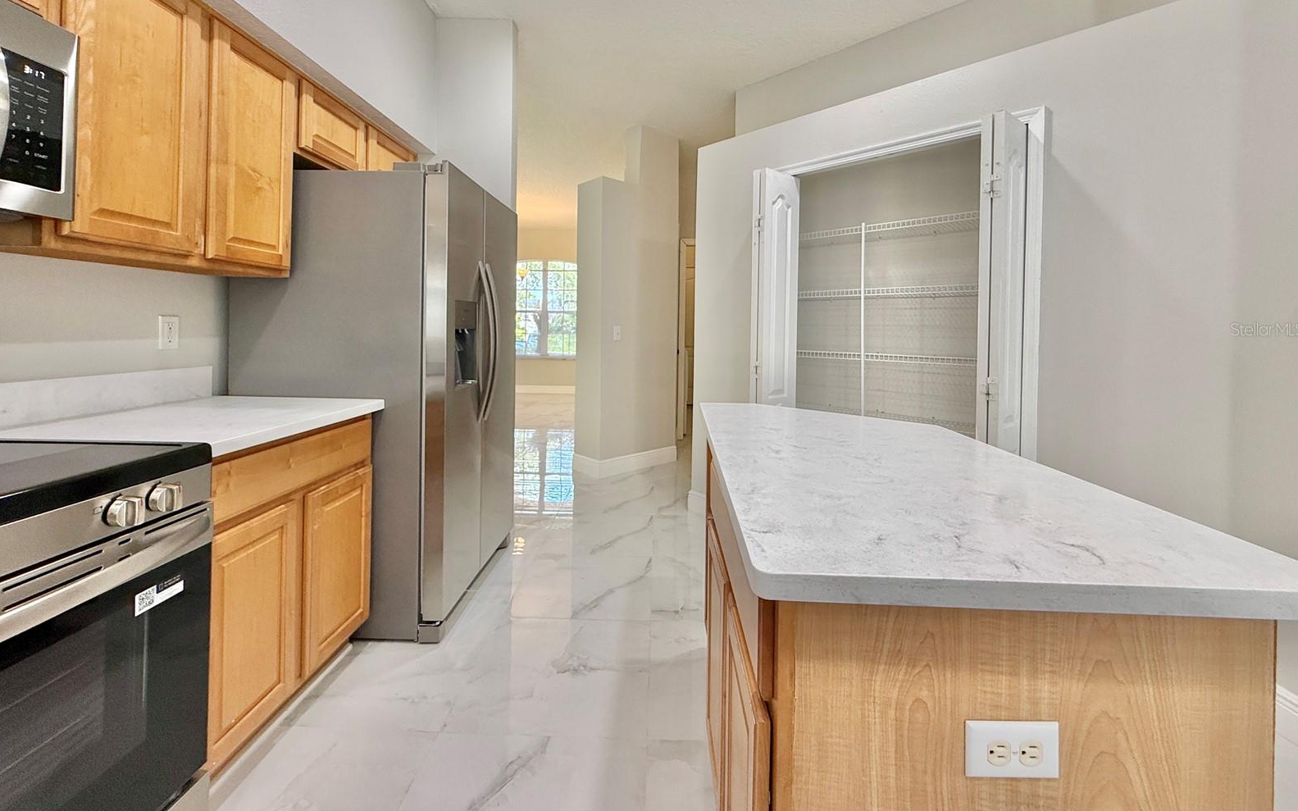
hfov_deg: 101.5
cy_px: 329
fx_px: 531
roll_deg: -0.2
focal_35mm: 15
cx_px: 652
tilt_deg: +0.4
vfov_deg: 74.0
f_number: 2.2
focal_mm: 2.22
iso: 160
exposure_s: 1/120
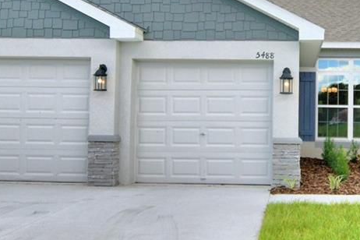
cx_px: 269
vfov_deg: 25.9
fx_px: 520
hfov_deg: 37.3
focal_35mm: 52
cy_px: 96
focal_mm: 10
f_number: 4.5
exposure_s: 1/1250
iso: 100
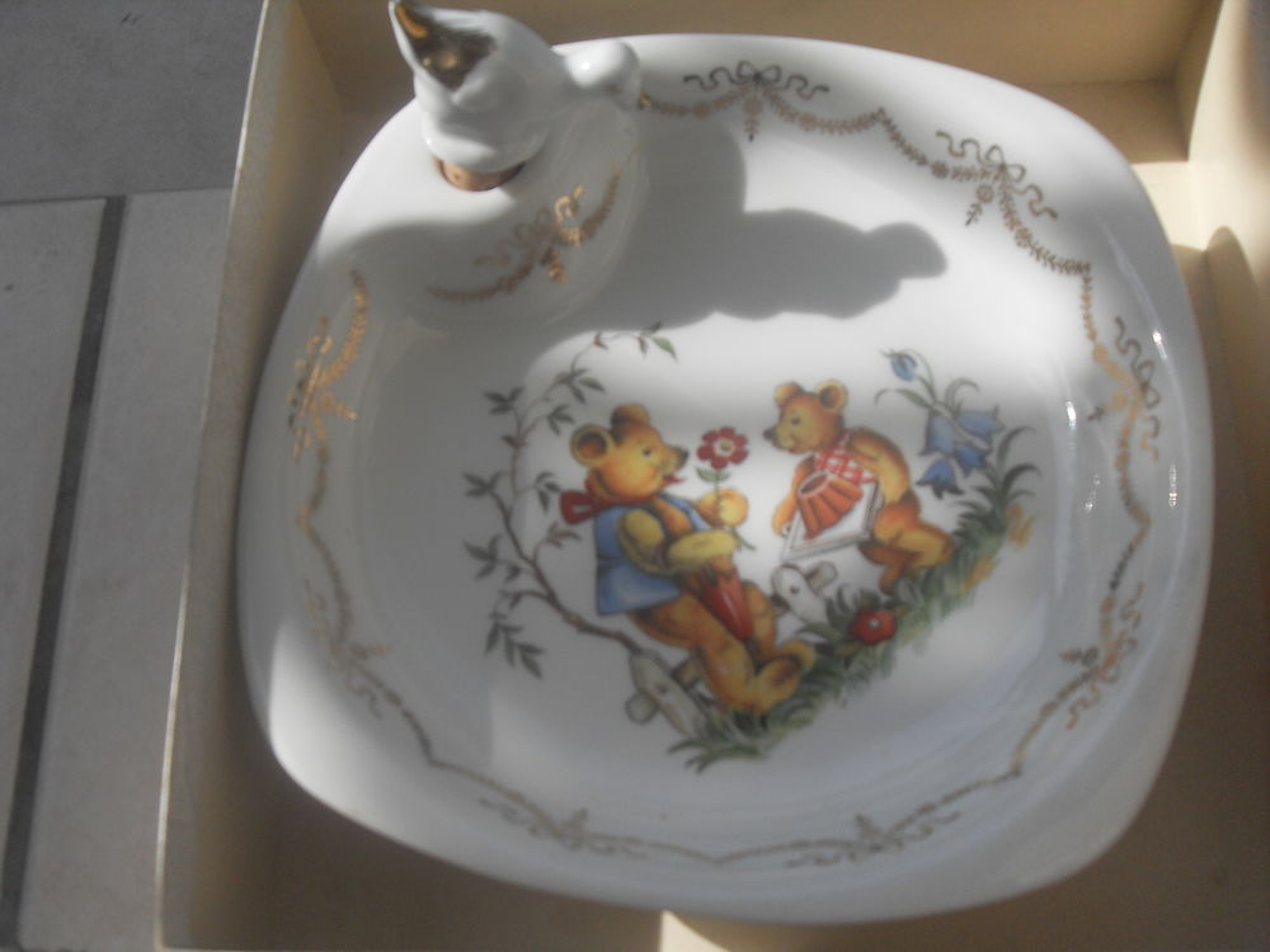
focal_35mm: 37
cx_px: 635
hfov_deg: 50.1
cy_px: 476
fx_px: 1357
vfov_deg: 38.7
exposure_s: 1/125
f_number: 8.9
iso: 80
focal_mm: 6.3
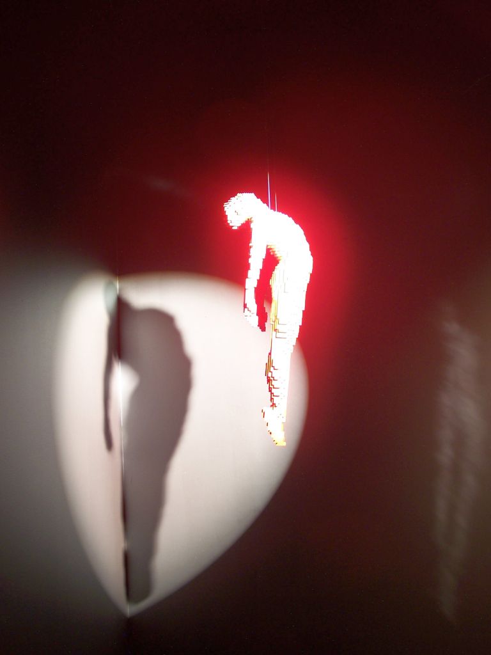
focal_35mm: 51
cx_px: 246
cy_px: 328
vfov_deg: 37.5
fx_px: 965
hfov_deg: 28.6
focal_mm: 8.5
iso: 80
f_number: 3
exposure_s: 1/2
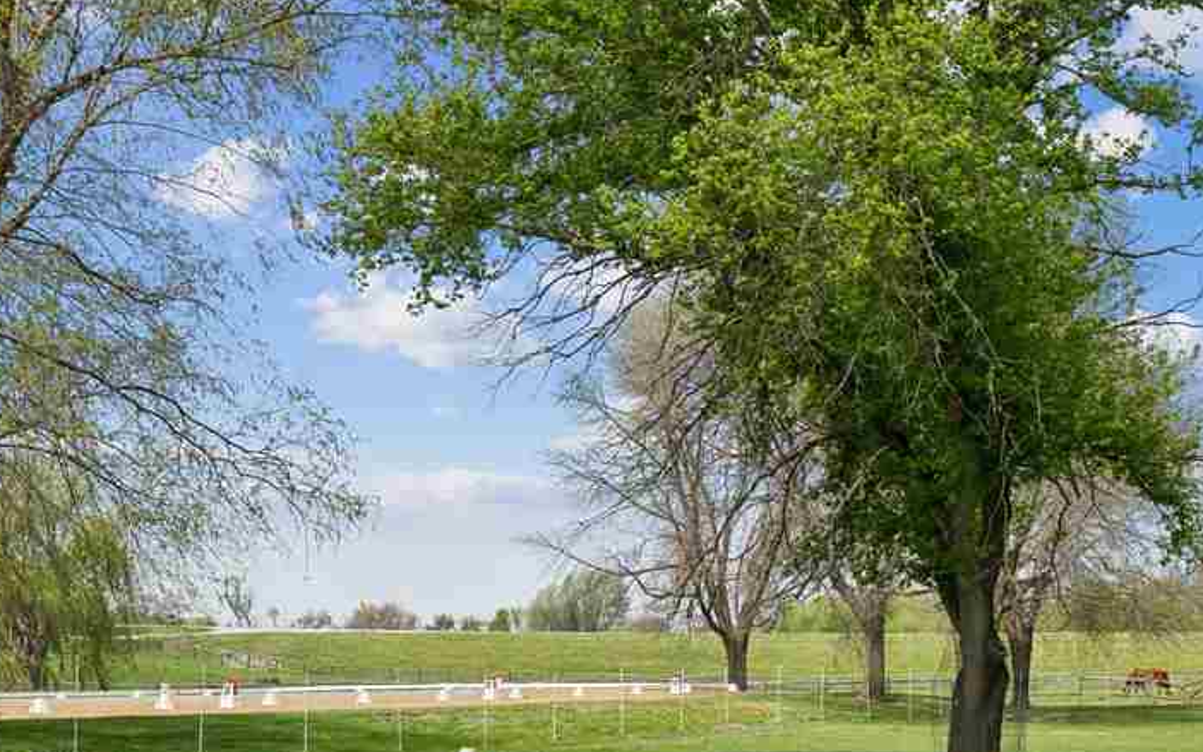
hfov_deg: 30.6
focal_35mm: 65
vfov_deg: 19.9
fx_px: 2131
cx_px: 989
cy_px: 549
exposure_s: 1/1250
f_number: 8
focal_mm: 35
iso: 400
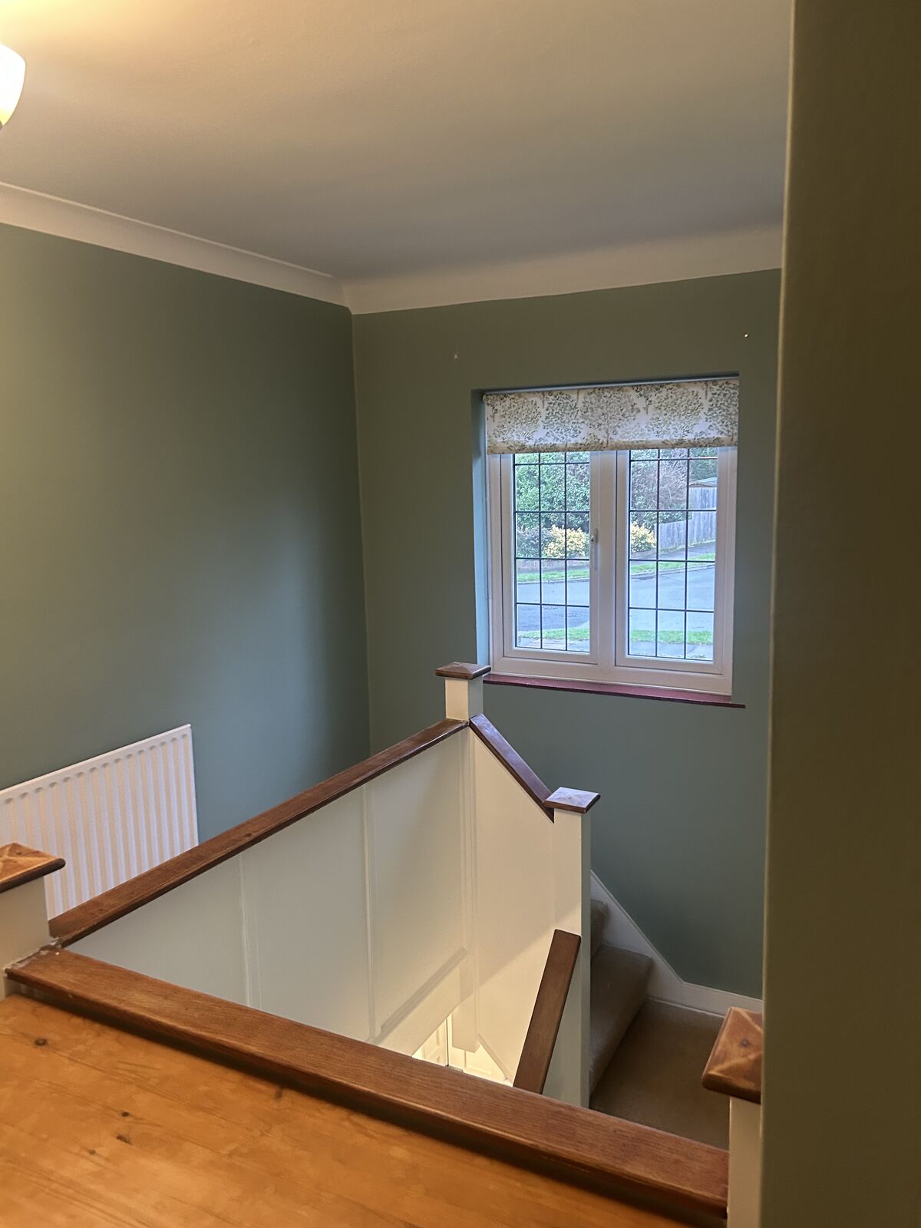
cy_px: 614
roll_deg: +1.4
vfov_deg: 67.3
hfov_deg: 53.1
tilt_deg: -10.4
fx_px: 922
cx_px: 460
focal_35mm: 26
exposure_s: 1/50
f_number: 1.5
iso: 250
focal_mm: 5.7
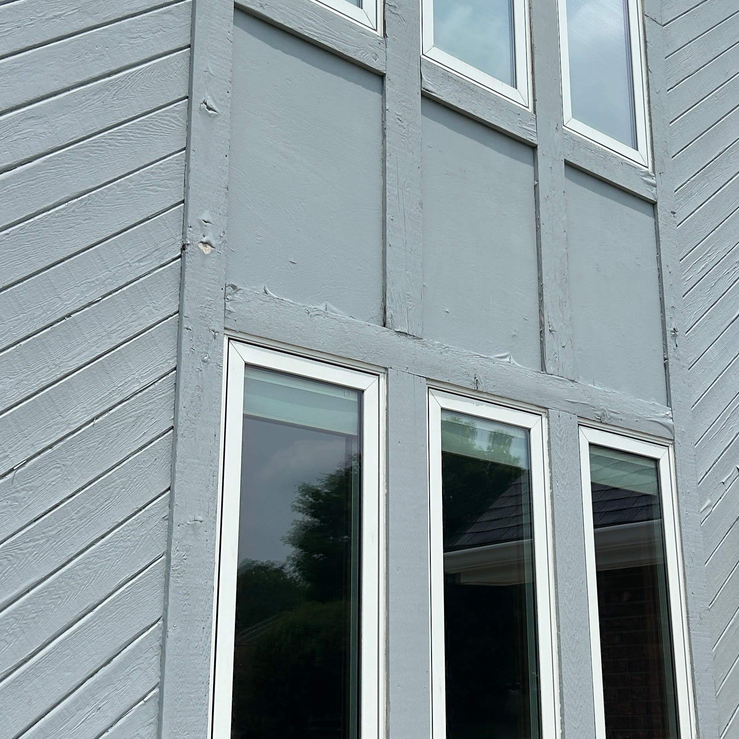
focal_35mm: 49
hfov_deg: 34.5
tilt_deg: +14.9
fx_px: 1184
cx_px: 448
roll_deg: +1.4
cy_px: 365
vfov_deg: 34.7
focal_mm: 5.7
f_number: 1.5
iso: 50
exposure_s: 1/5587
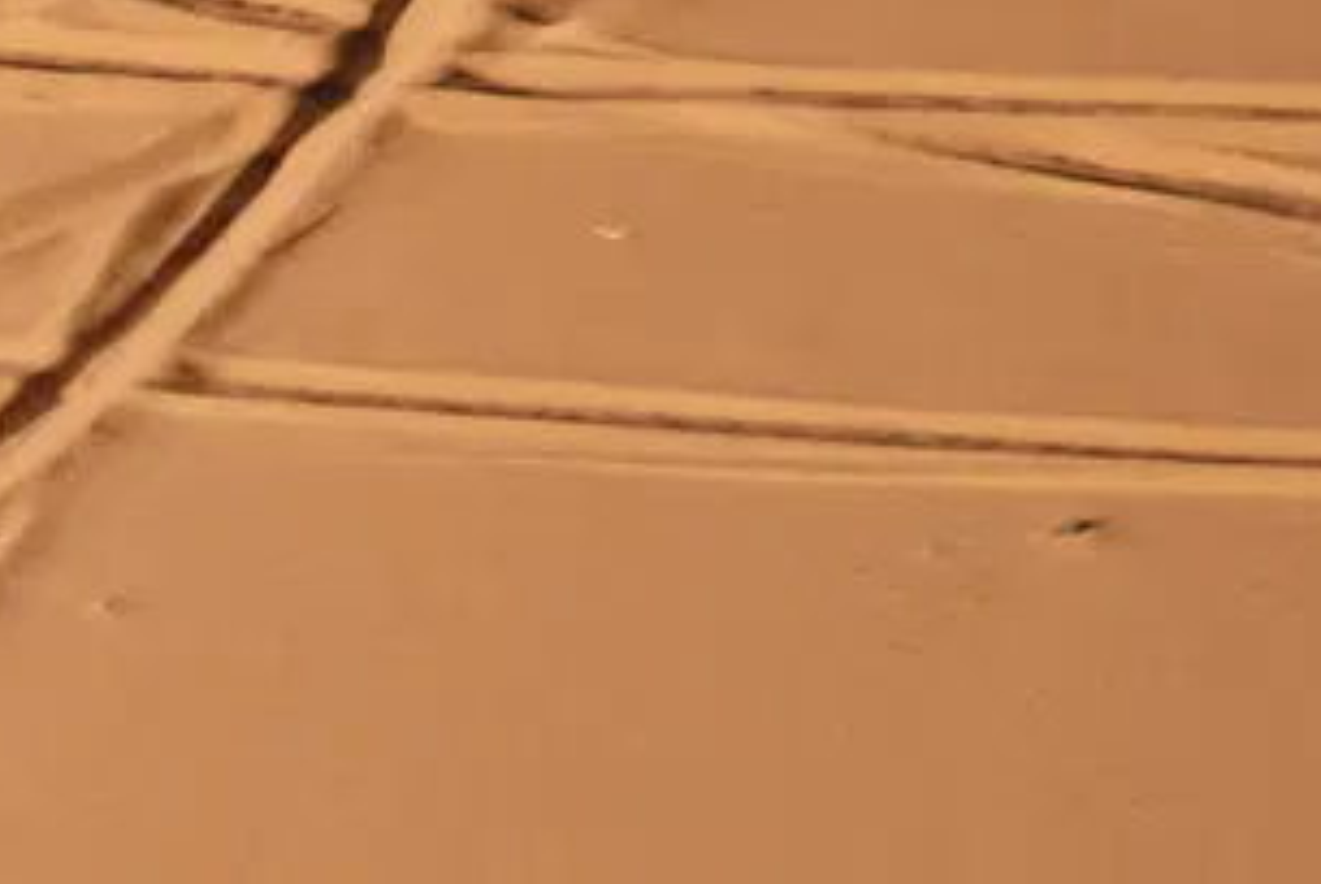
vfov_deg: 2.5
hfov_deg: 3.6
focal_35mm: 561
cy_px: 973
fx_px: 20604
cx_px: -985
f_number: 5.6
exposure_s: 1/500
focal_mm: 95
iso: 160
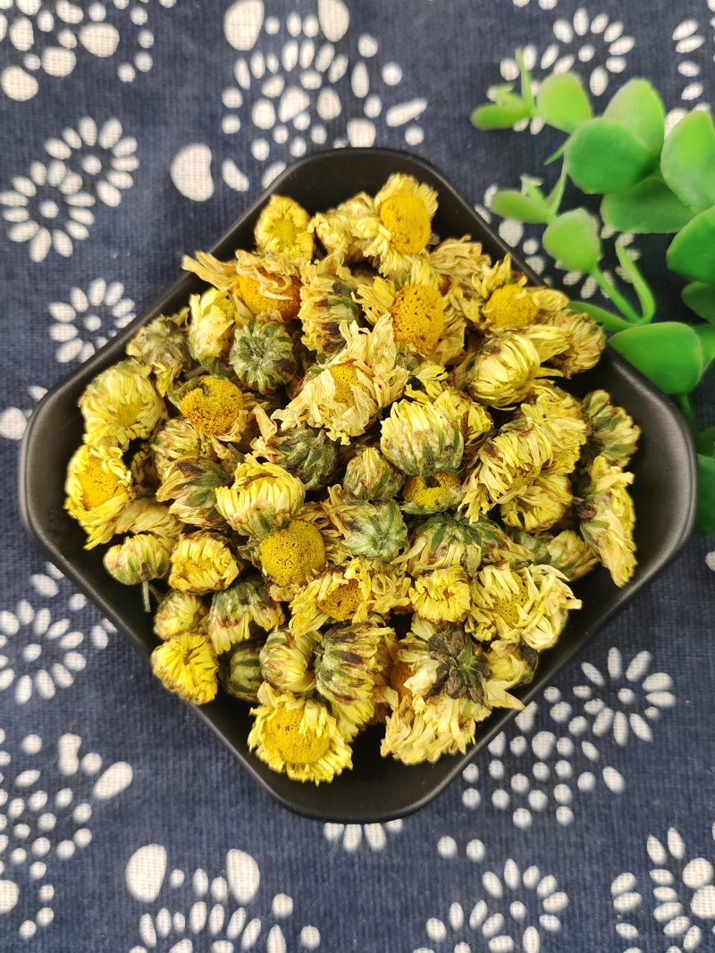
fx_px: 909
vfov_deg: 55.4
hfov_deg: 42.9
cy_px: 476
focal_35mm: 33
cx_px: 358
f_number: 1.8
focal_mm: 6.14
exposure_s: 1/100
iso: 500
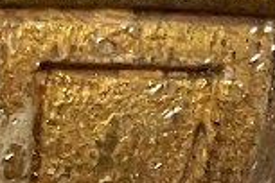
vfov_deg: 3.3
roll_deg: +1.3
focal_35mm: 423
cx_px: 104
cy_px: 104
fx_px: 3231
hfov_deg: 4.9
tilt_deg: +6.7
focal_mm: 6
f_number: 2
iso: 640
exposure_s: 1/60
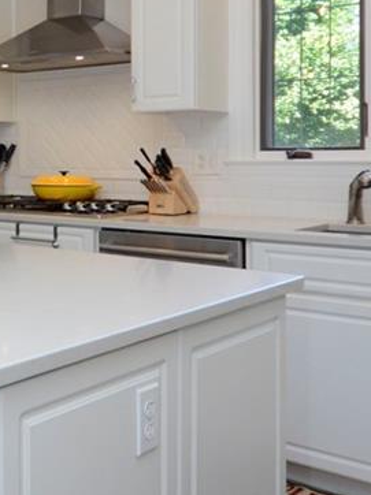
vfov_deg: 38.0
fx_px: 701
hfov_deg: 25.8
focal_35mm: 49
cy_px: 124
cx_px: -100
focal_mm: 12
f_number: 5.6
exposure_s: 1/100
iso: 800
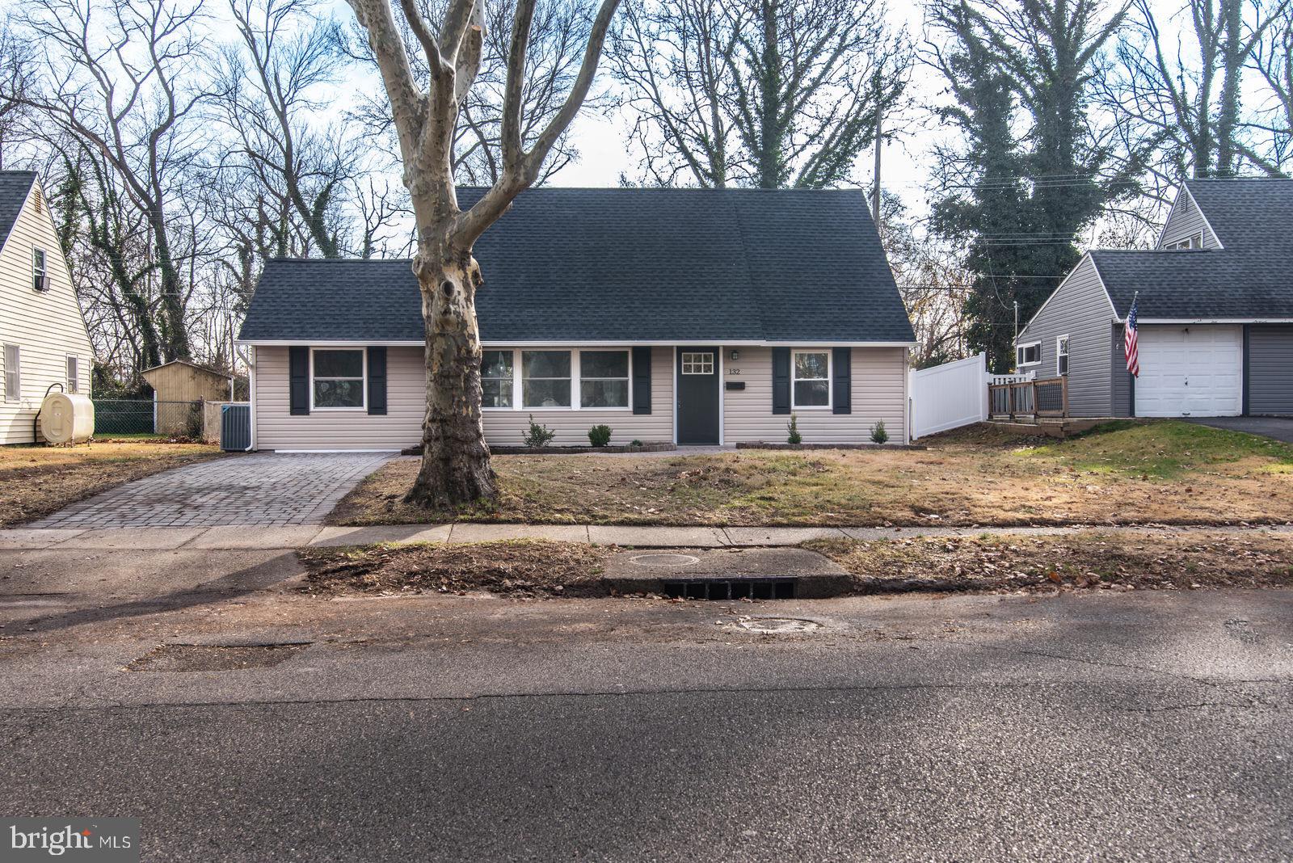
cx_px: 646
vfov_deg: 41.1
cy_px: 432
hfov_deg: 58.7
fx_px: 1150
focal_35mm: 32
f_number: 8
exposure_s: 1/200
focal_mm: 32
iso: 100
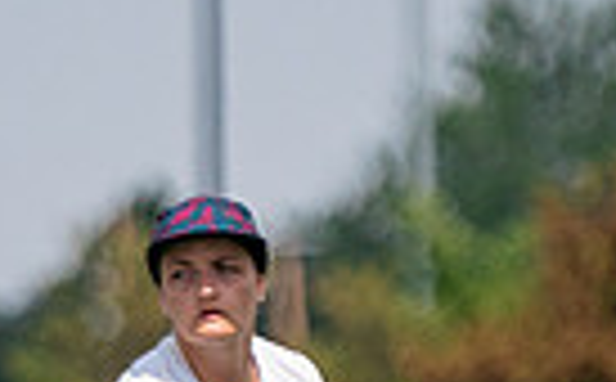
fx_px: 21847
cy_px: 634
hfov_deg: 1.6
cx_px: 298
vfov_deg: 1.0
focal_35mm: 1304
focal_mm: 200
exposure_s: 1/12800
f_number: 2.8
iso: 640
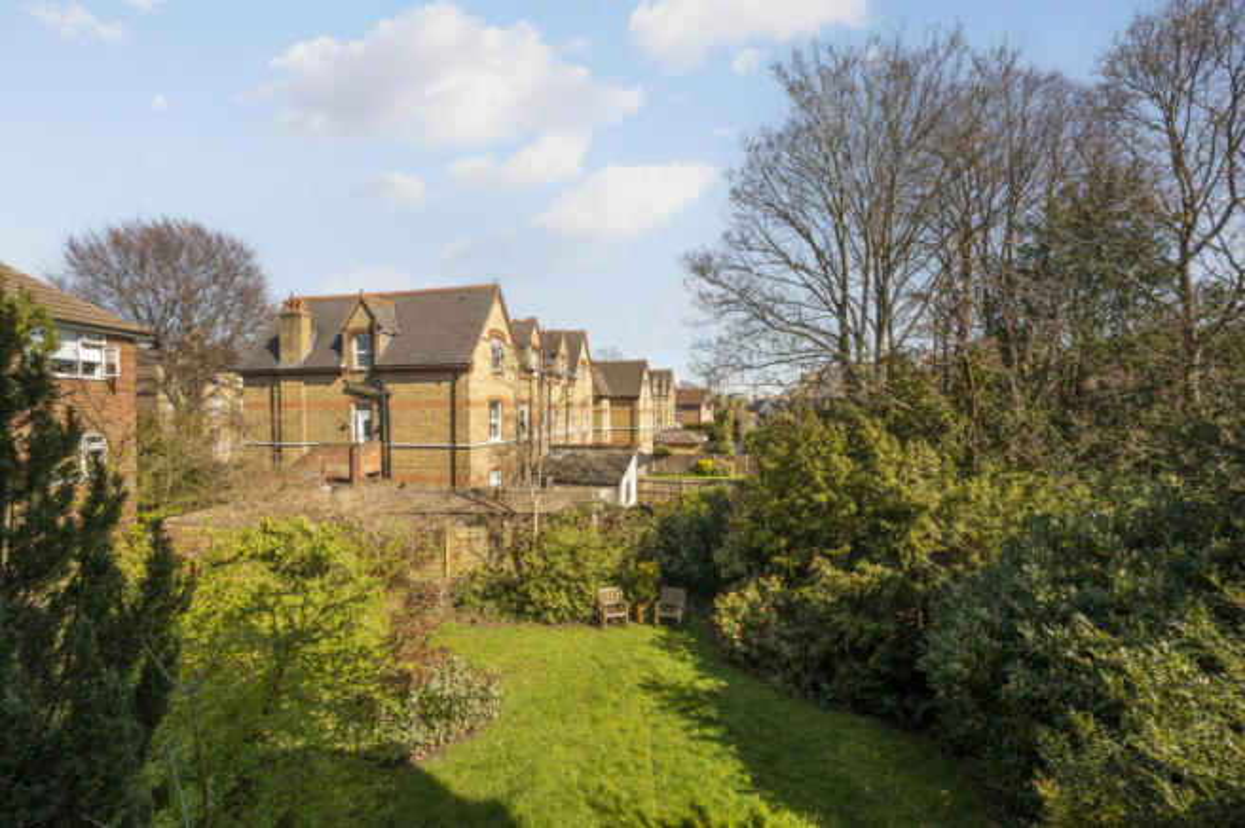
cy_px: 414
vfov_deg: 81.1
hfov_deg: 104.3
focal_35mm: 14
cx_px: 622
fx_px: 484
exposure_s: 1/320
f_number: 8
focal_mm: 14
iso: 200
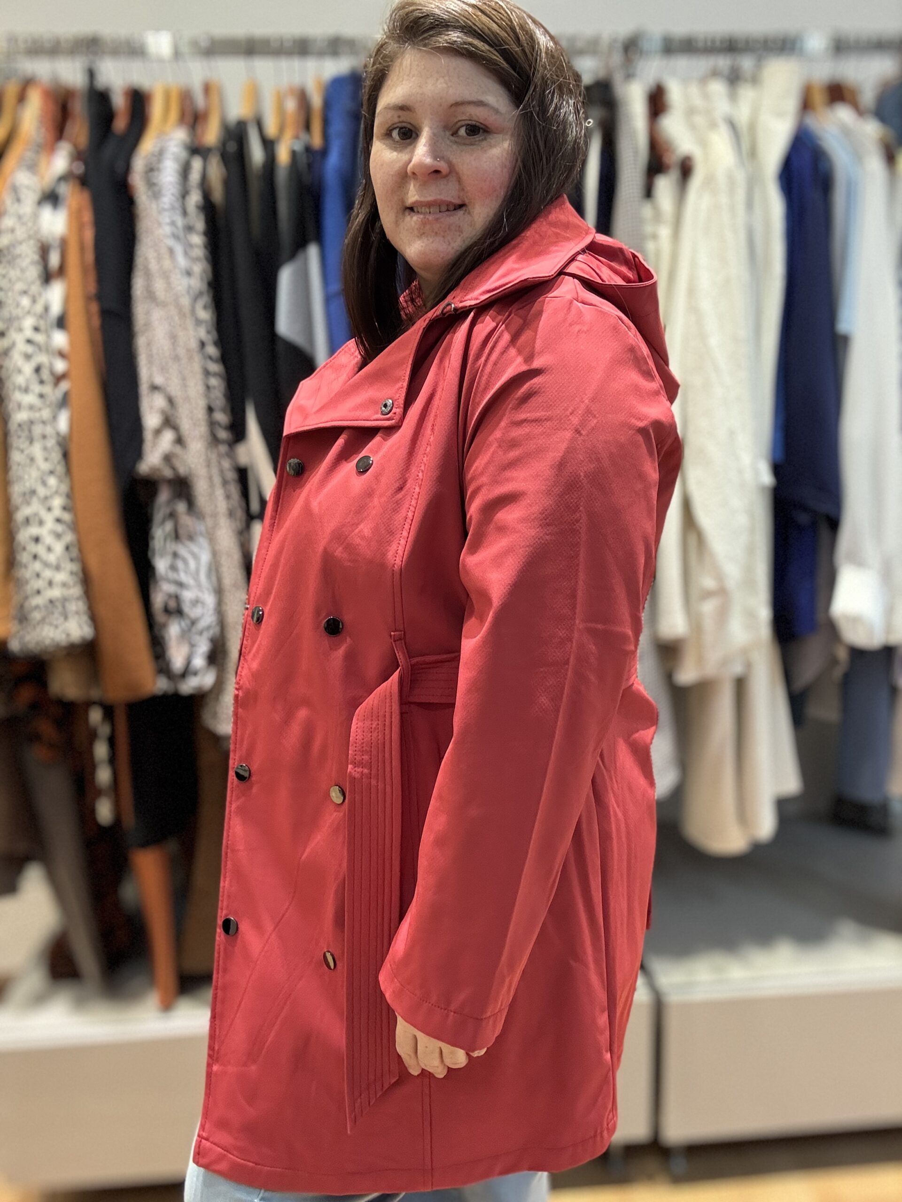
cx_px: 451
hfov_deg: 46.8
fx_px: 1042
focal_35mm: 30
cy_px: 601
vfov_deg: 60.0
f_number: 1.9
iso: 250
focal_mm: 2.69
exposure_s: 1/50
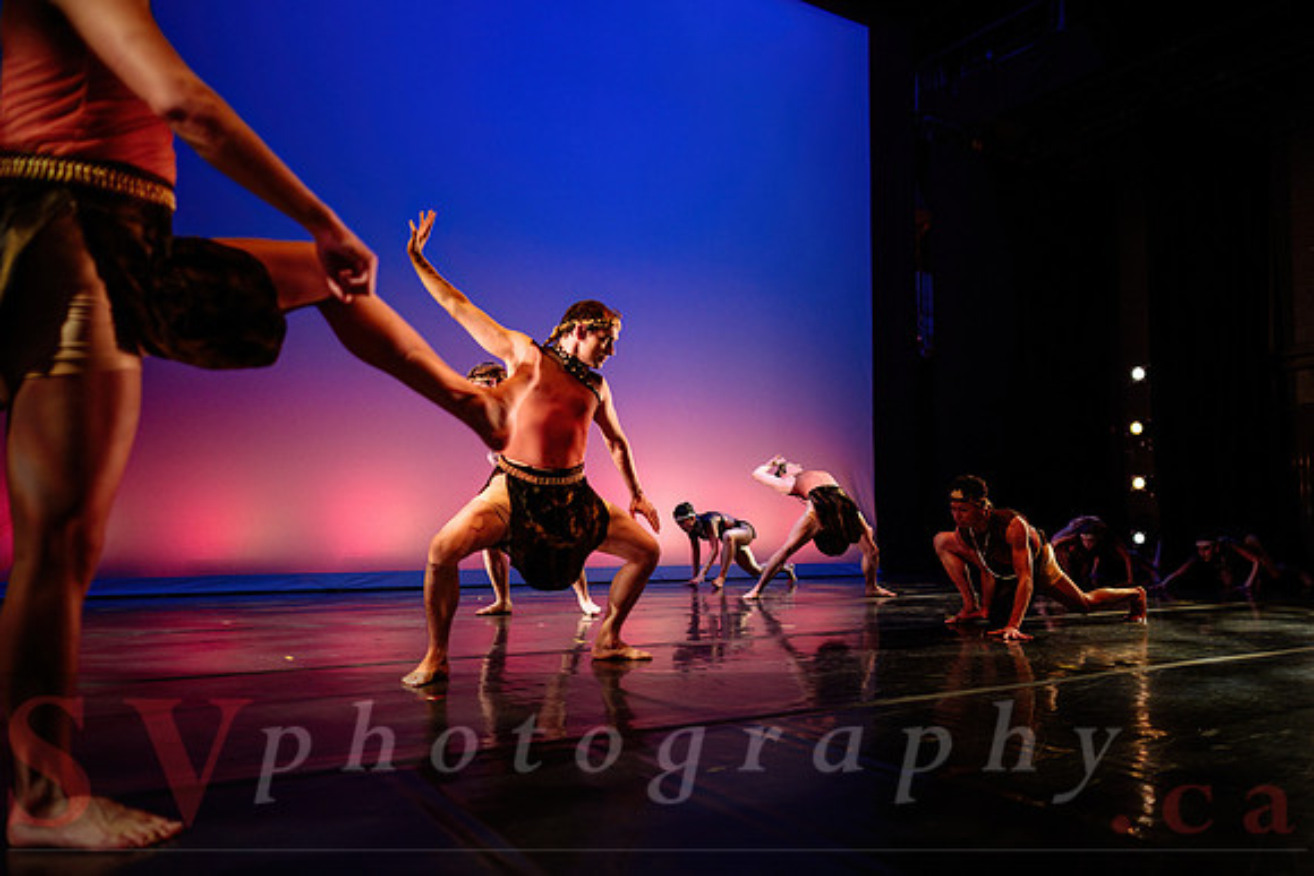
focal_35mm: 26
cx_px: 717
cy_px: 478
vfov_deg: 49.2
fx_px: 956
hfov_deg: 68.9
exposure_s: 1/500
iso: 1000
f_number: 1.4
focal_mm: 24
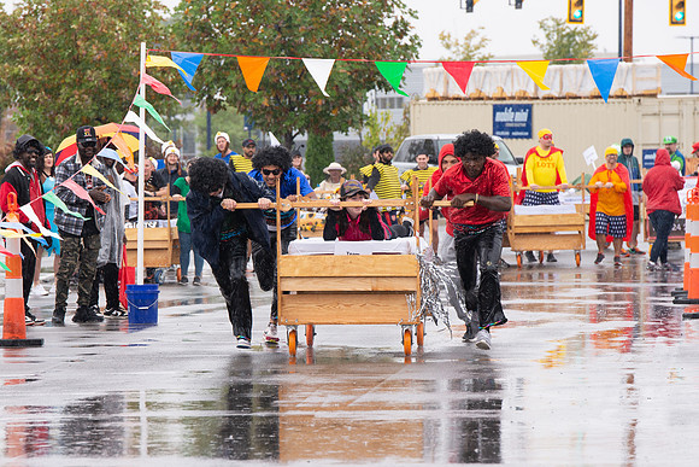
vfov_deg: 5.0
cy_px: 322
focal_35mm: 276
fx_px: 5361
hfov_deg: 7.5
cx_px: 328
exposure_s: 1/400
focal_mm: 200
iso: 800
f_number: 7.1
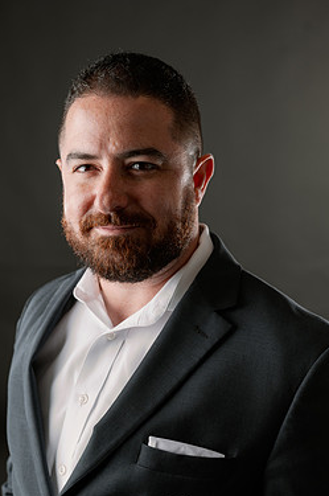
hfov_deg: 22.6
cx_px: 147
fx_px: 825
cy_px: 292
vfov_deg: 33.4
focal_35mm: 60
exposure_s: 1/200
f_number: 5
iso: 100
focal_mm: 50
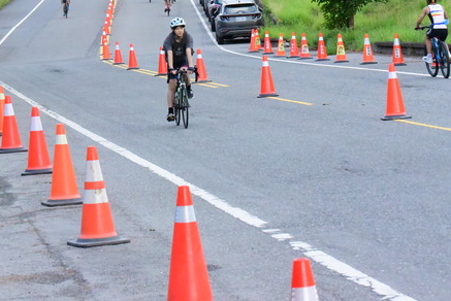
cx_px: 183
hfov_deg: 11.3
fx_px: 2281
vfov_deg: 7.5
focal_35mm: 182
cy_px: 36
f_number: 13
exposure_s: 1/2500
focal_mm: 102
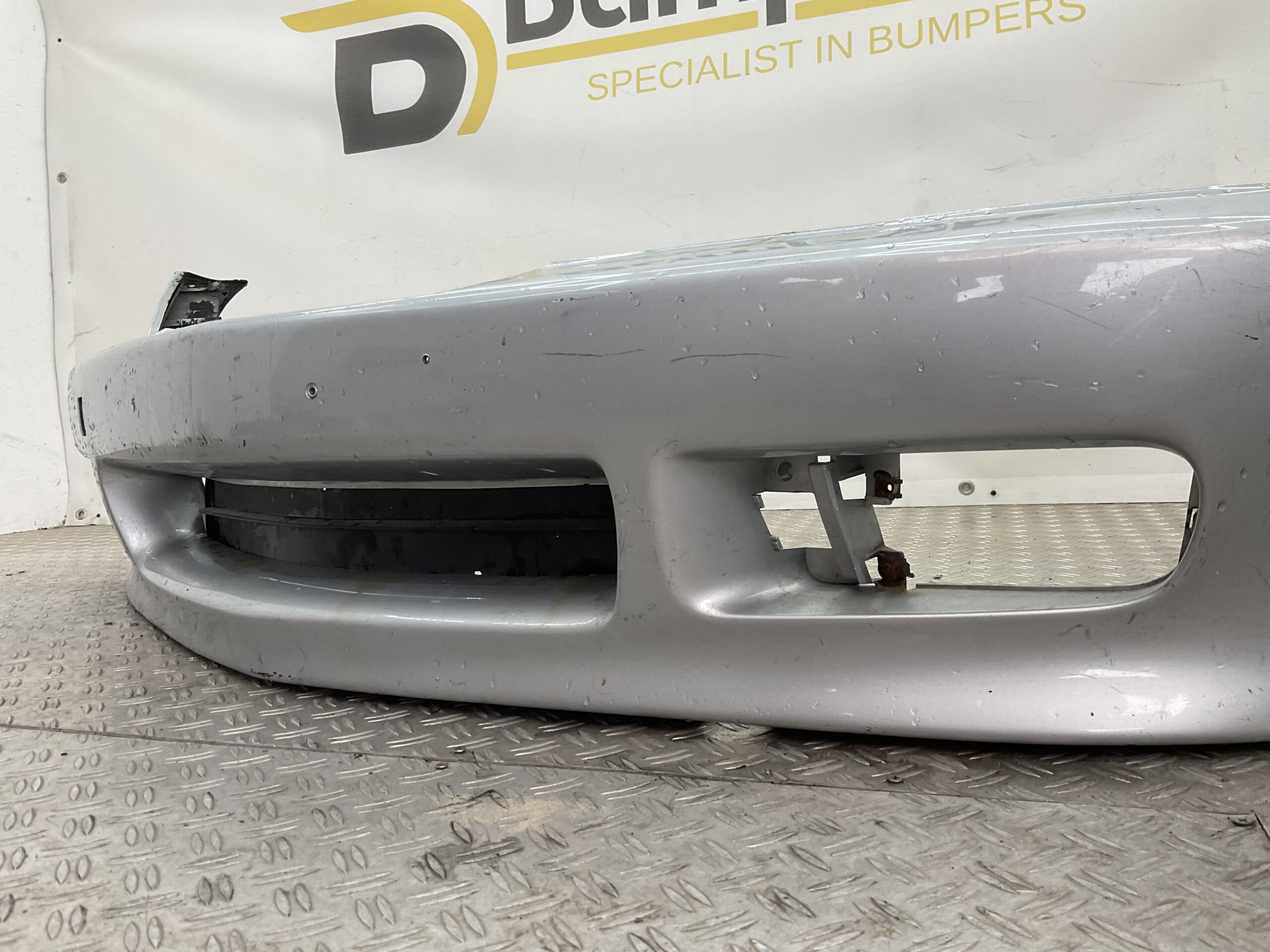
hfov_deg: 61.7
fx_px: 1064
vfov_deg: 48.2
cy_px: 476
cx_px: 635
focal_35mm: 29
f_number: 1.8
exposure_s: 1/120
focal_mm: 3
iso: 32
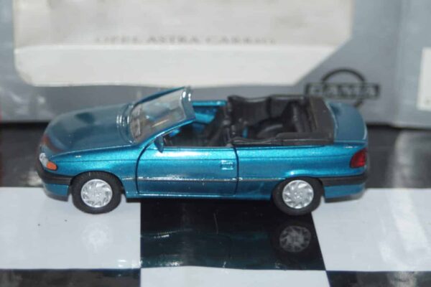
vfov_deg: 11.4
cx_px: 216
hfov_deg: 17.1
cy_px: 144
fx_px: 1437
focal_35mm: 120
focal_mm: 80
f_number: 5.6
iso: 200
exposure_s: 1/60
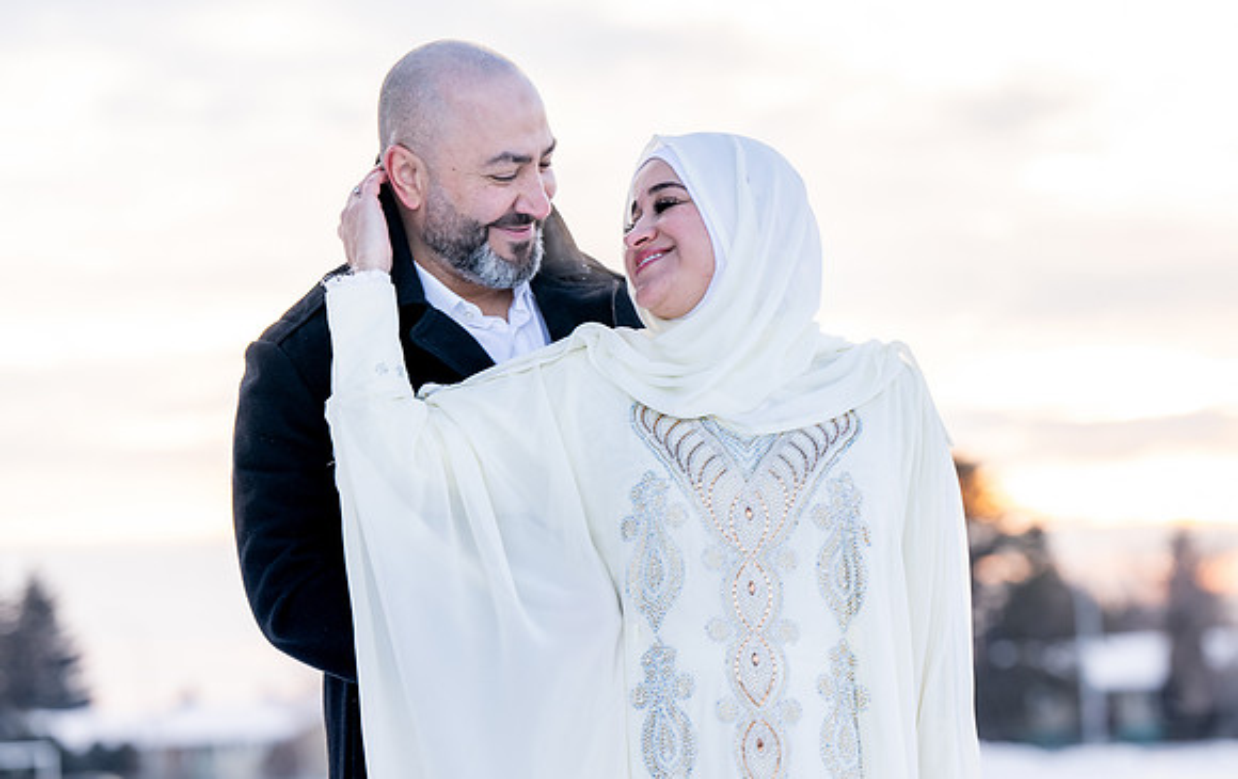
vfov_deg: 8.5
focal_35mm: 154
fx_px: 5216
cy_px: 366
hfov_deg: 13.5
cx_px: 619
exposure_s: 1/125
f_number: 4.5
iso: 100
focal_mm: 140
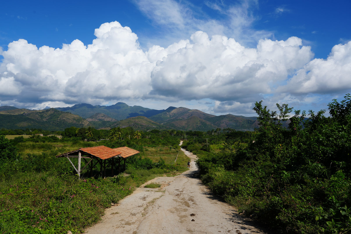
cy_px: 117
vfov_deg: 47.9
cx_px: 176
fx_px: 263
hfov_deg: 67.4
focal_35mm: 27
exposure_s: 1/320
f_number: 10
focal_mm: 27
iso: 100
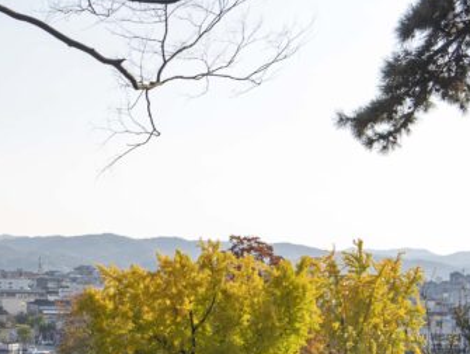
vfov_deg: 16.2
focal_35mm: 91
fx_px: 1237
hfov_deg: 19.2
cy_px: 241
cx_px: -209
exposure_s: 1/160
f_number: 7.1
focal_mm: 31
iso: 100
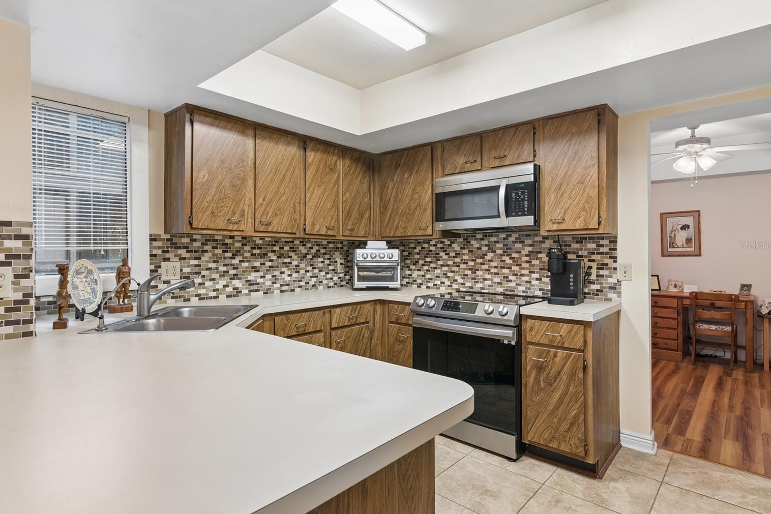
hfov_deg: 86.9
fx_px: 407
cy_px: 245
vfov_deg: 64.5
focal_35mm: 19
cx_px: 379
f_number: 10
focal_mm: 18
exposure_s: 1/6
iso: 320
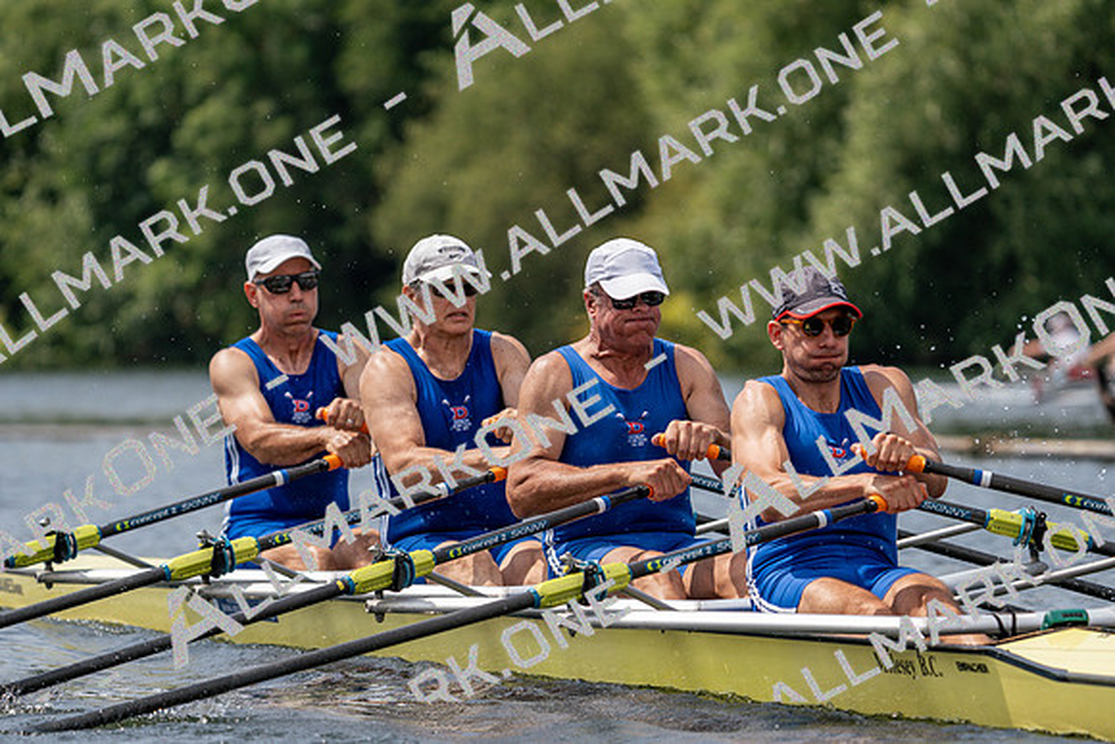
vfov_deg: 4.4
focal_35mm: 315
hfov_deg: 6.5
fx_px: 9758
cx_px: 558
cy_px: 372
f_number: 6.3
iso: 250
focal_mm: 315
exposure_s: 1/1600
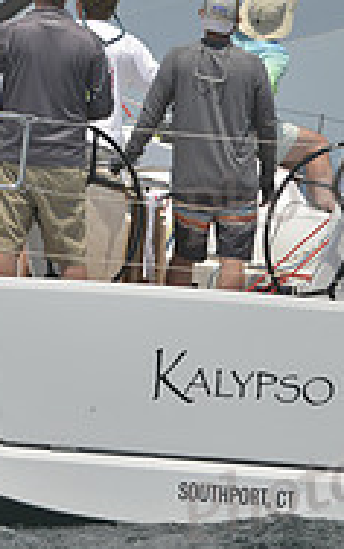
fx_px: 9391
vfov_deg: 3.3
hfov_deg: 2.1
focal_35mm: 628
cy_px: 60
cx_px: 32
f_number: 9
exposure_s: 1/800
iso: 280
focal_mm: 200
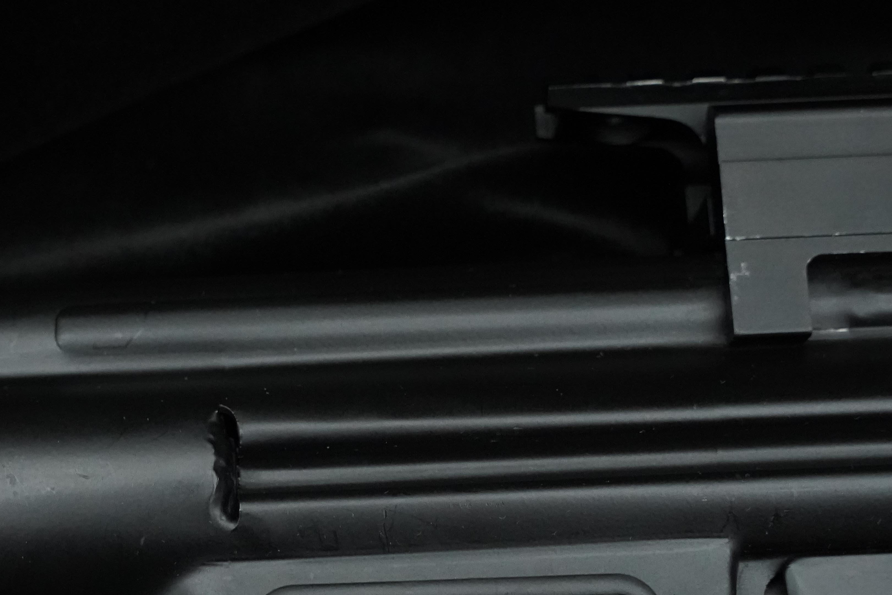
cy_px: 464
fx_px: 2129
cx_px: 253
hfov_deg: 23.5
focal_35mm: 86
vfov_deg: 15.8
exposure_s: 1/100
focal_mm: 46.5
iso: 8000
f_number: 6.3
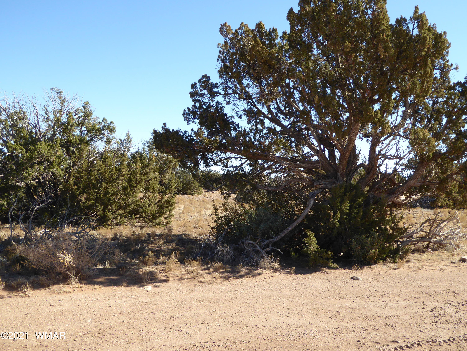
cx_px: 234
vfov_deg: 39.7
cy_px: 176
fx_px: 486
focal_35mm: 36
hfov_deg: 51.4
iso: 100
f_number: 3.7
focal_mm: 6.3
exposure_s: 1/400
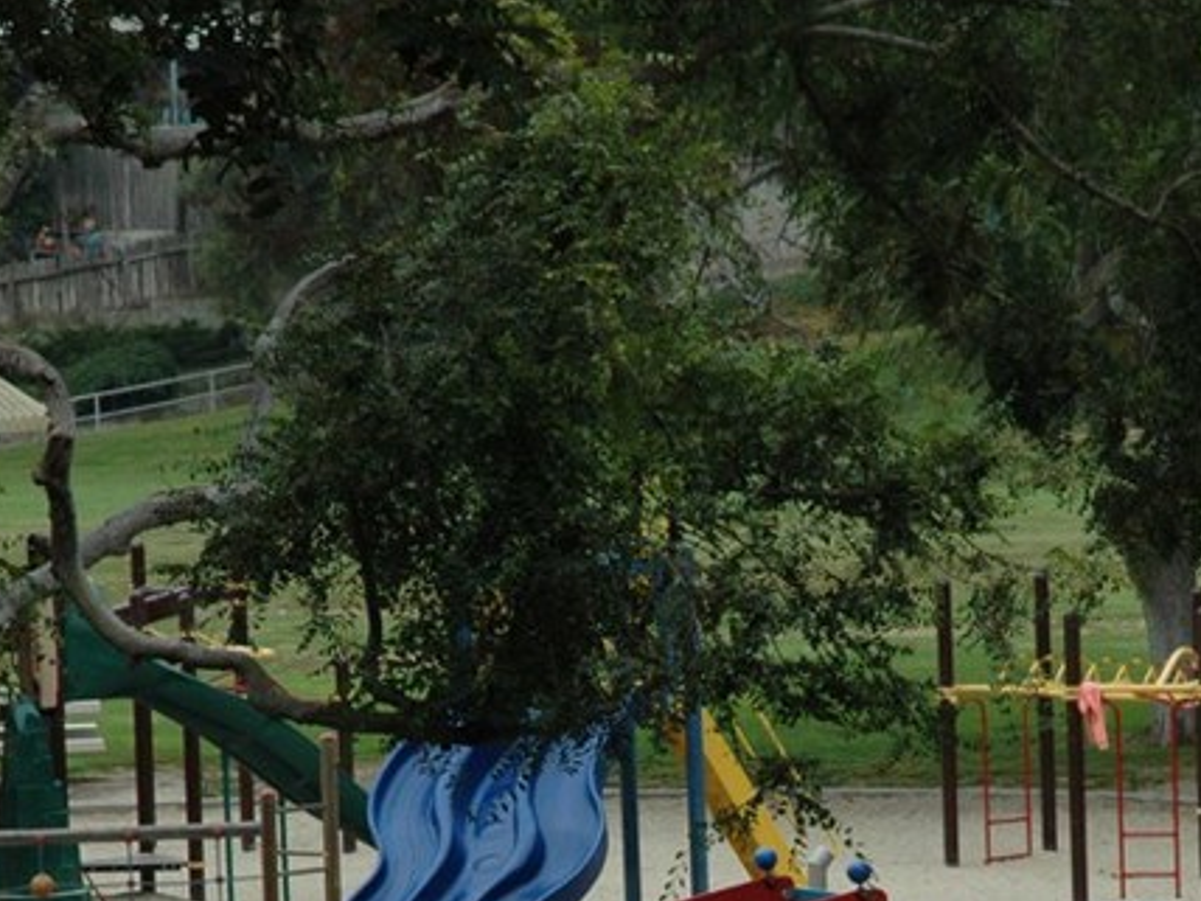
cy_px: 901
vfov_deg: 6.1
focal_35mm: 241
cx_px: 629
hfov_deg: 8.2
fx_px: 8361
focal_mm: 70
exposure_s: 1/160
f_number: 6.3
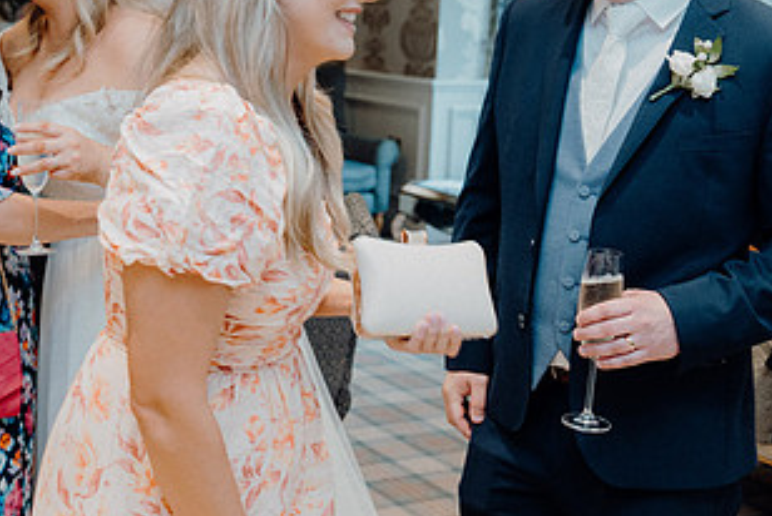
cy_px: 167
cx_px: 226
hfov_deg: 31.0
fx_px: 1374
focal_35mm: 64
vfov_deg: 21.2
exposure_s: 1/160
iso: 2000
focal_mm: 34
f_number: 3.5
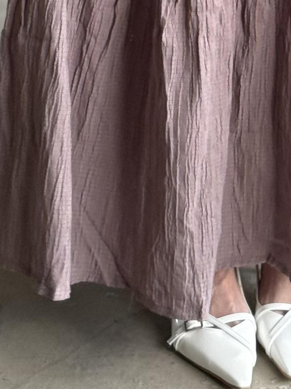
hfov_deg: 8.1
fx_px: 2052
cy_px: -317
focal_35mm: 183
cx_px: 256
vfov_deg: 10.2
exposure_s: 1/78
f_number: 1.78
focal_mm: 6.76
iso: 125
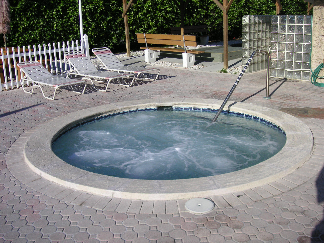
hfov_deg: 50.1
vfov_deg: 38.7
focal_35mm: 37
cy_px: 122
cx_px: 162
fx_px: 346
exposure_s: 1/250
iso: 50
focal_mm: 6.1
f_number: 6.7
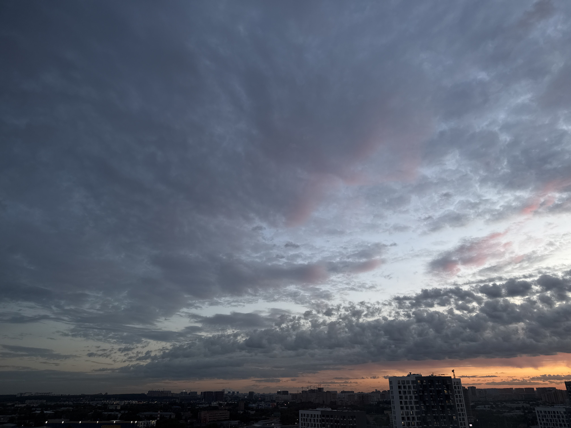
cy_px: 214
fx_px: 396
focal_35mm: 24
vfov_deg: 56.8
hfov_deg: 71.6
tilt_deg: +24.6
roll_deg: +0.3
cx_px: 286
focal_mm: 6.76
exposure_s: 1/165
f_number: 1.78
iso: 64
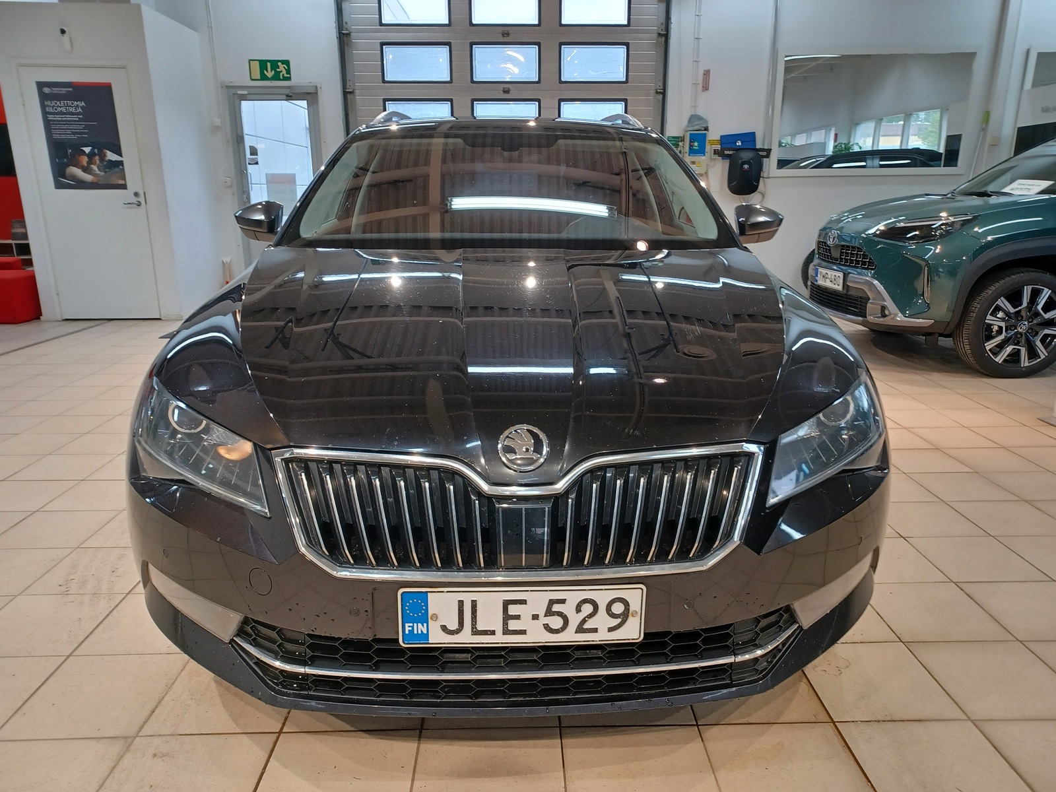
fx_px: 763
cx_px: 528
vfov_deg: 54.9
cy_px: 396
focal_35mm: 25
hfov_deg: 69.4
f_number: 1.8
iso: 160
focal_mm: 4.6
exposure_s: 1/50
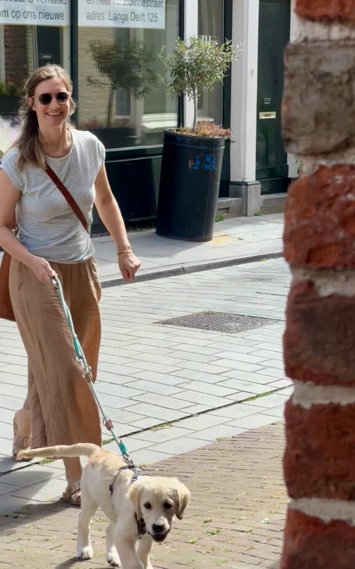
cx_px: 133
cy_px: 304
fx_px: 1394
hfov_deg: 14.5
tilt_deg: -9.3
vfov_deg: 23.0
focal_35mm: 90
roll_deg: -0.2
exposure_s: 1/219
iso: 32
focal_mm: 9
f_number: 2.8
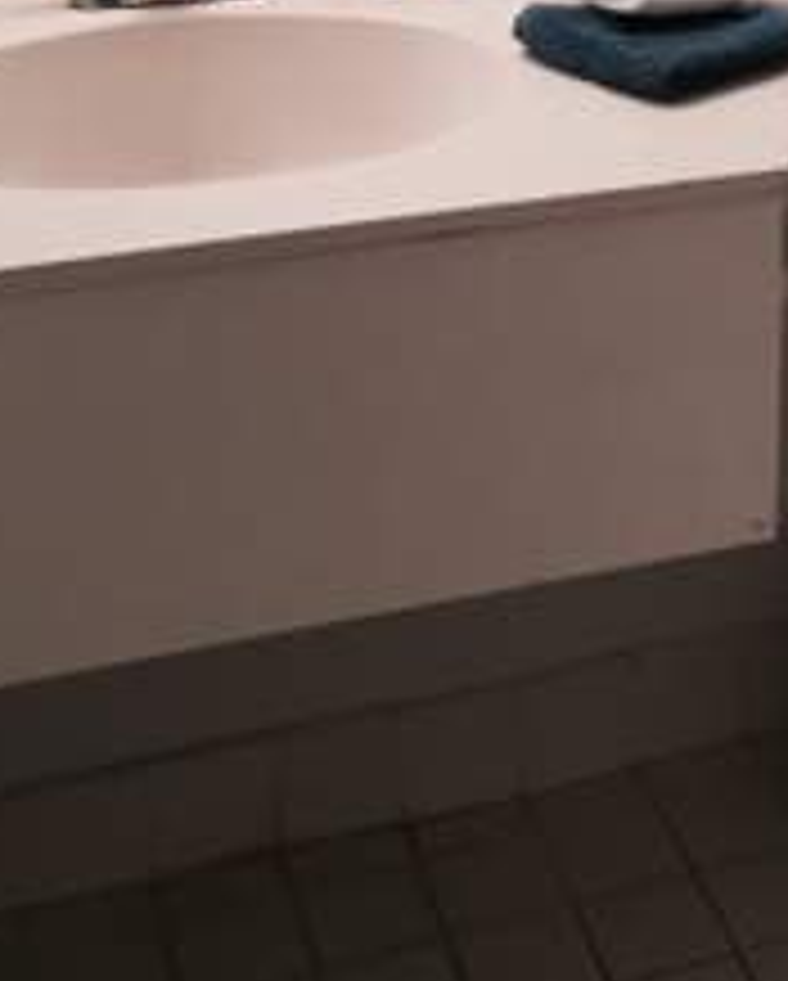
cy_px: -135
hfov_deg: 18.1
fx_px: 2415
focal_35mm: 83
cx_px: 761
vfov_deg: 21.6
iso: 80
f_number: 2.2
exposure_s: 1/30
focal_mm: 4.15
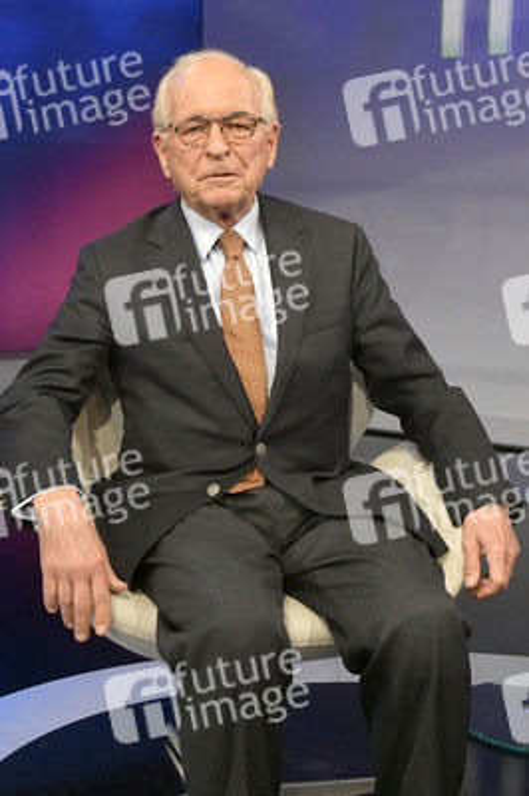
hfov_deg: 37.8
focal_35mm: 35
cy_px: 398
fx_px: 773
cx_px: 264
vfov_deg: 54.5
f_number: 6.3
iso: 2500
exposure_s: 1/200
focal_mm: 35
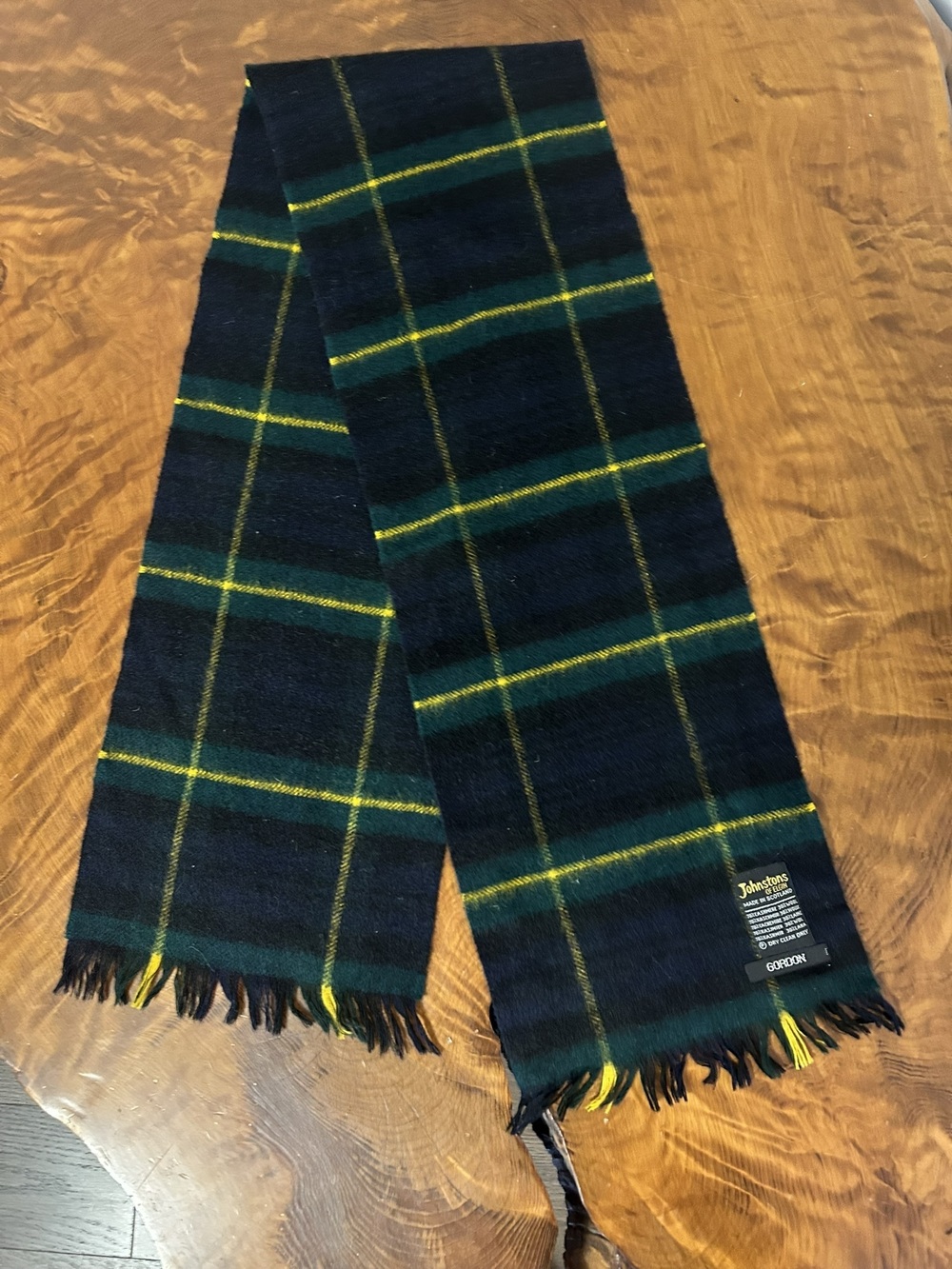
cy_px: 634
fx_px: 953
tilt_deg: -80.5
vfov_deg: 67.3
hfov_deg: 53.1
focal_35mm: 26
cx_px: 476
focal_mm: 5.7
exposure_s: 1/30
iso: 640
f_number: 1.5
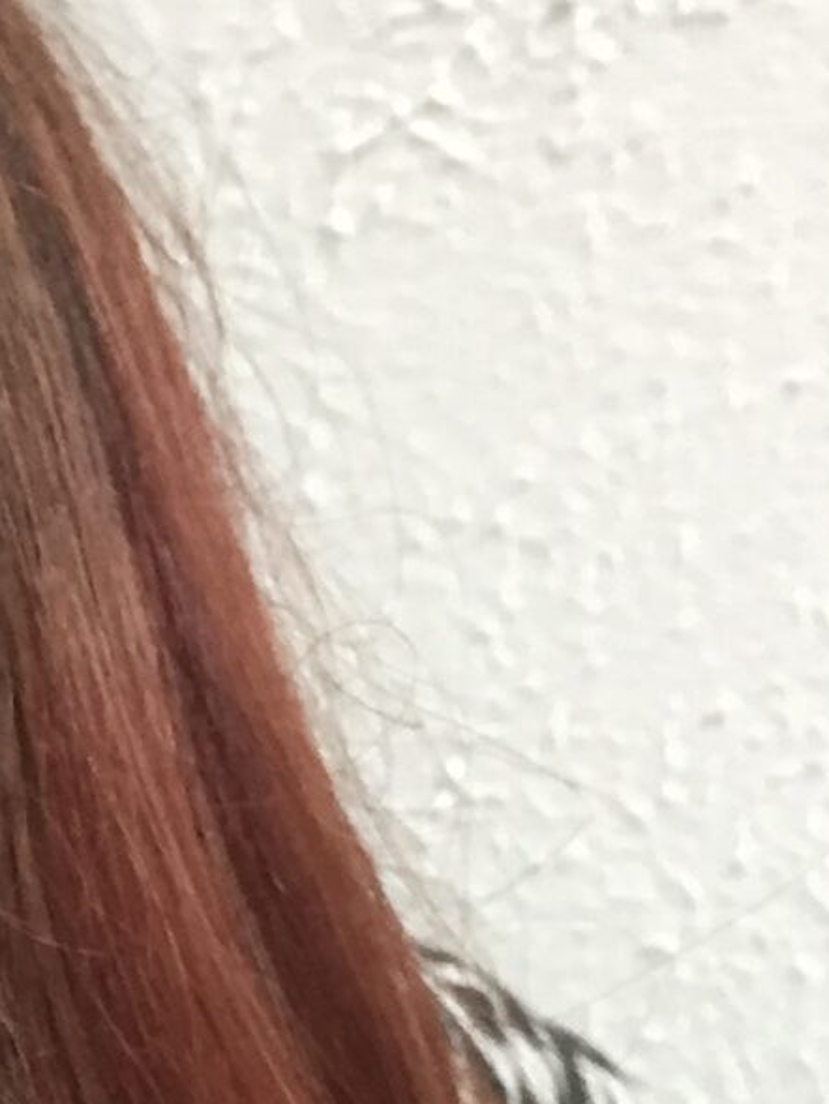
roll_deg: -1.2
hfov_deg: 10.9
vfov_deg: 14.2
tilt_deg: -5.1
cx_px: -709
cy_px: 1829
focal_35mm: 126
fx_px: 4022
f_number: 2.2
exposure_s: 1/30
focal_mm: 4.15
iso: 125
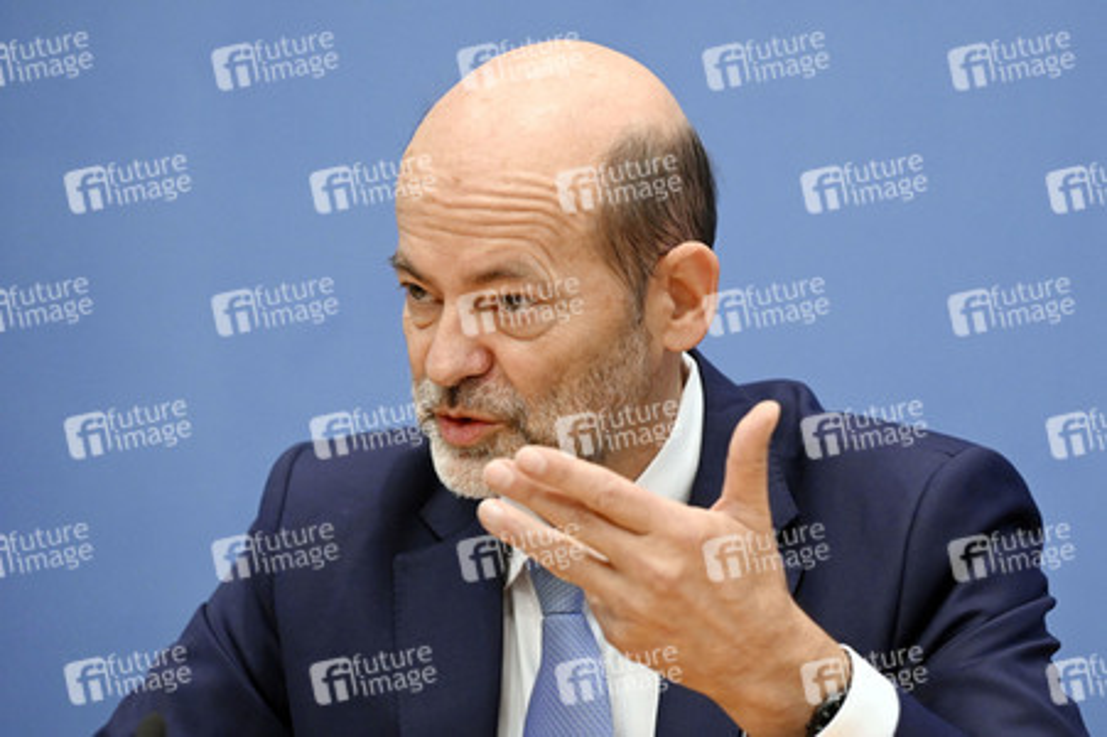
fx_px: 3687
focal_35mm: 120
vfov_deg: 11.4
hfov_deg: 17.1
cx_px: 554
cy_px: 368
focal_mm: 120
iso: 5000
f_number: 4
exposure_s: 1/1000
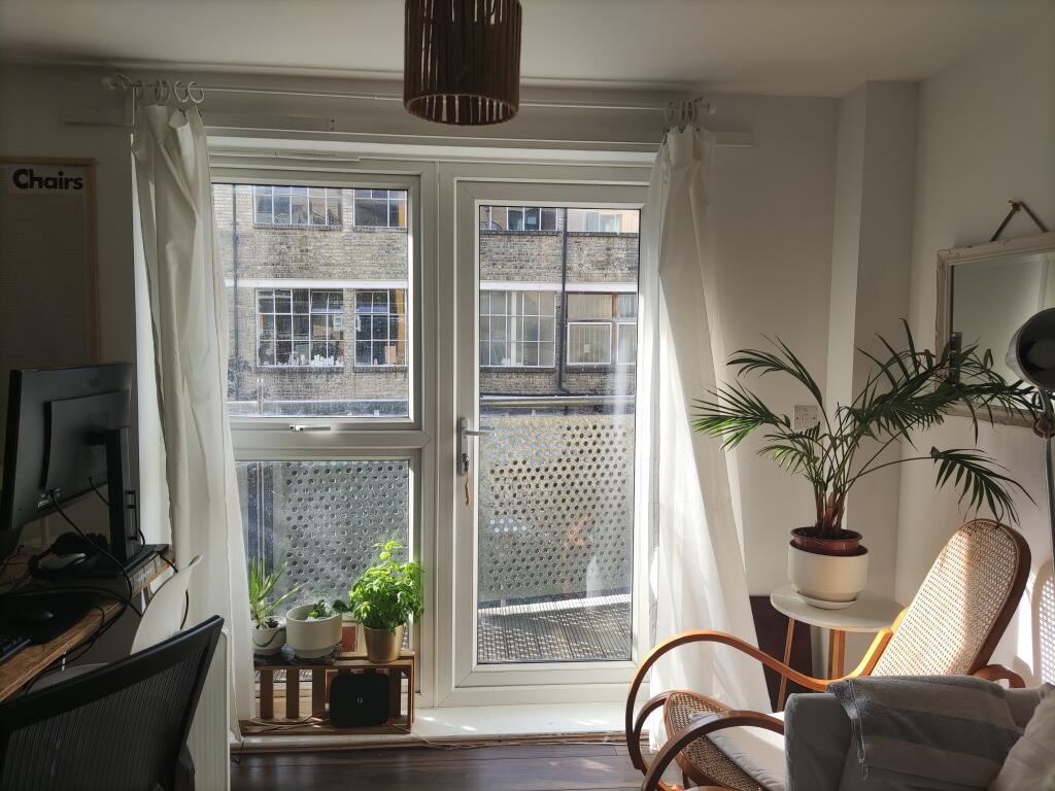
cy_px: 396
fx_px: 792
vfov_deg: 53.1
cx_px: 528
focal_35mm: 26
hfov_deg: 67.3
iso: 50
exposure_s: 1/212
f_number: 1.79
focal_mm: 4.71
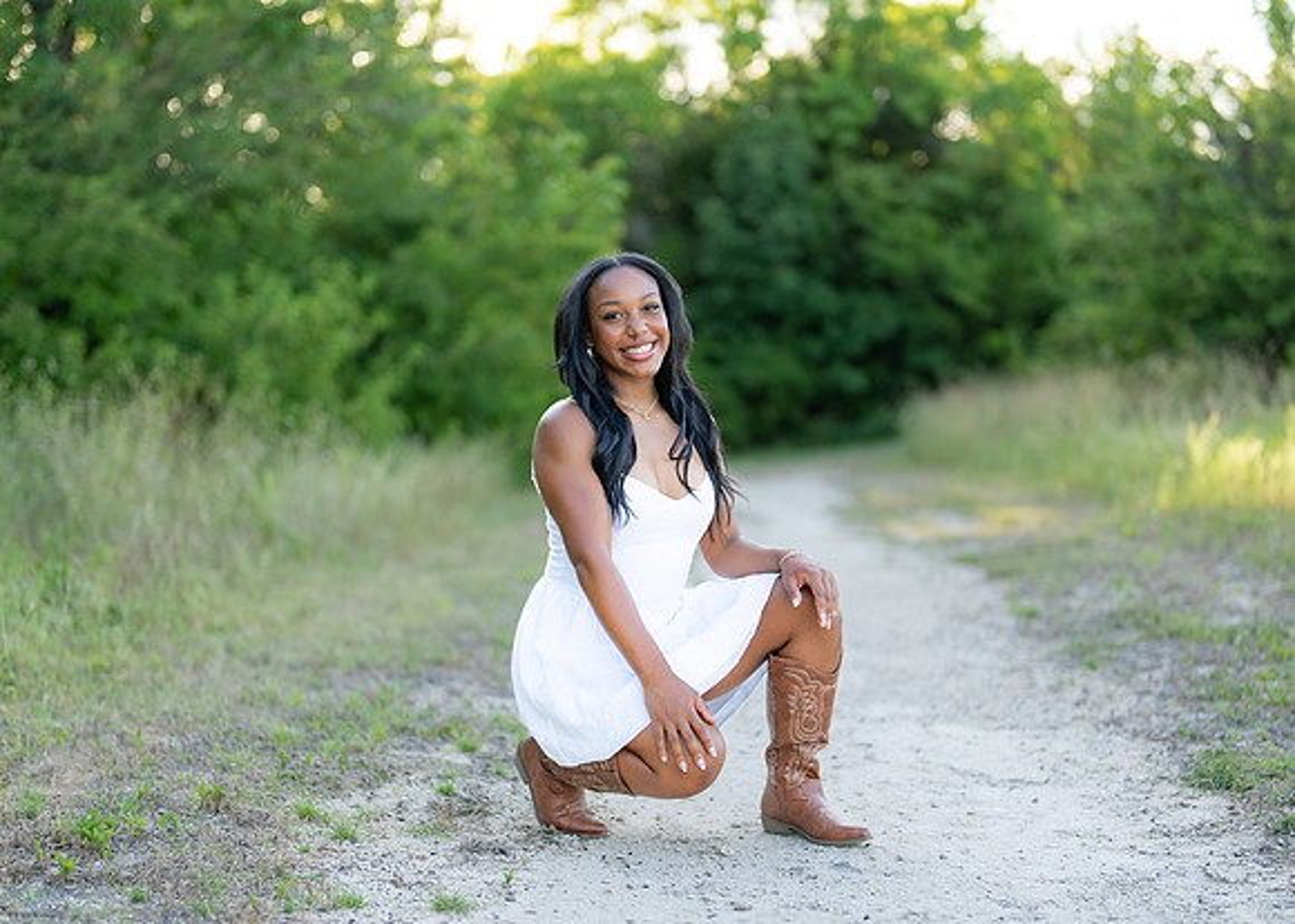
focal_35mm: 64
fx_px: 2349
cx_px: 623
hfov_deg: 30.8
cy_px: 553
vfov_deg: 22.2
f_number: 1.2
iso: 100
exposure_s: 1/1000
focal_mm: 50
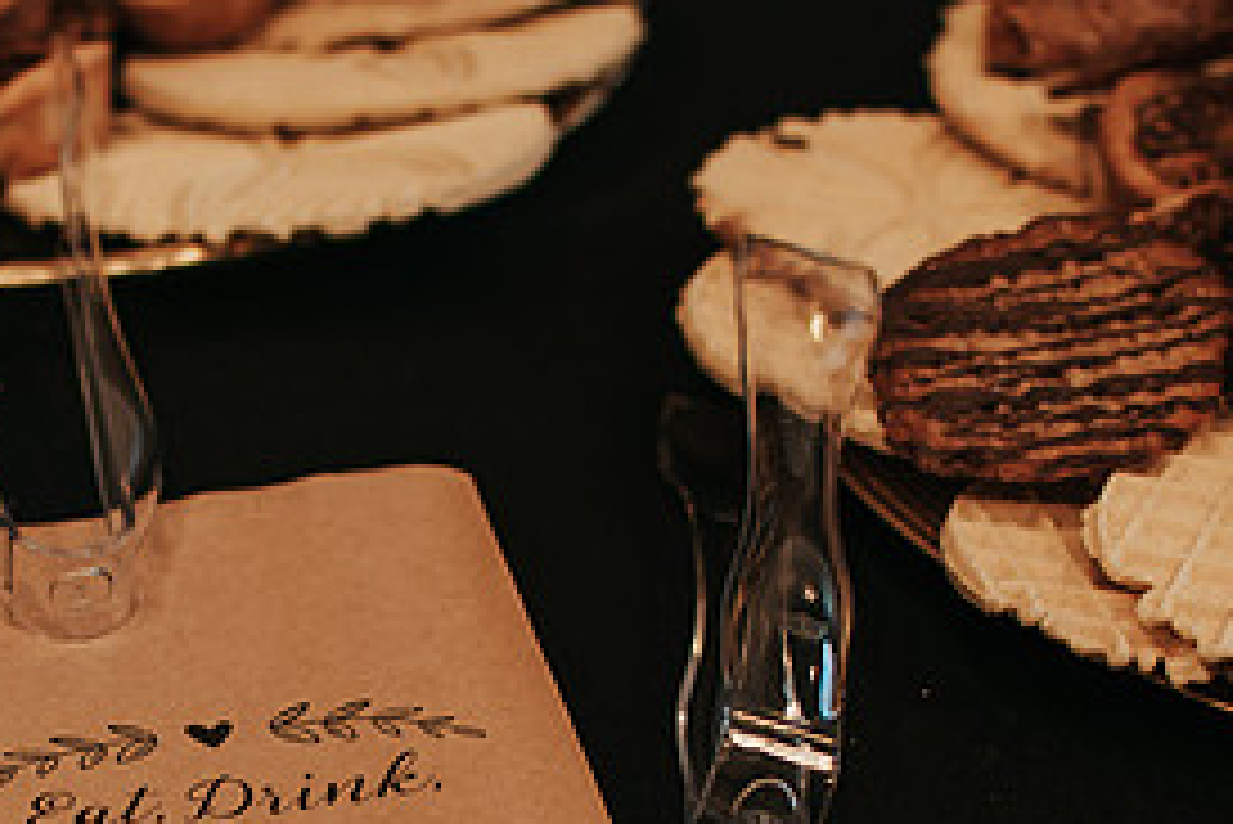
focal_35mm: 111
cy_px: 817
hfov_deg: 18.2
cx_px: 234
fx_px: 3804
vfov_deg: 12.2
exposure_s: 1/160
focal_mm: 35
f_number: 2.5
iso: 100
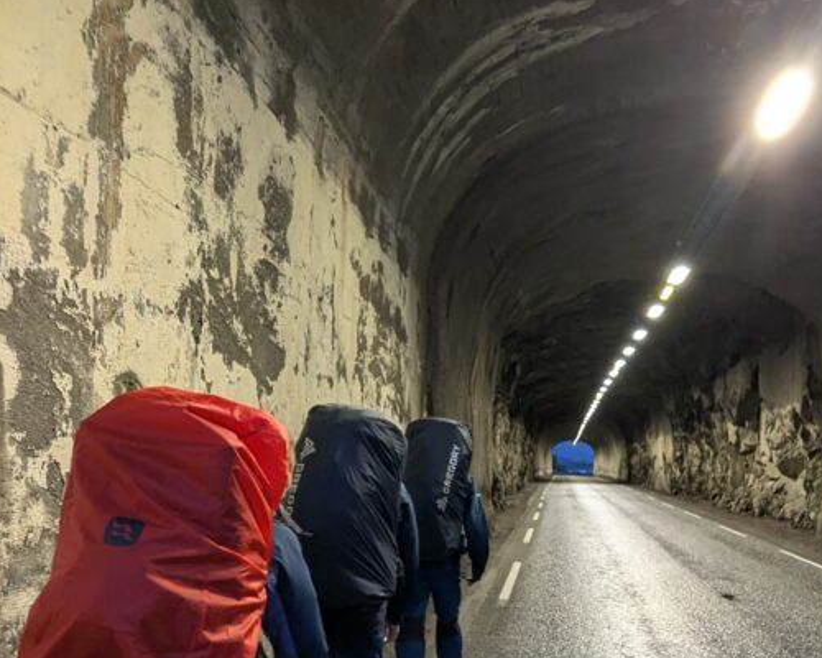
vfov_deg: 44.3
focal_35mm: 32
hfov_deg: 54.9
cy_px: 490
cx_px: 524
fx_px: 778
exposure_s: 1/100
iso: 153
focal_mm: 2.35
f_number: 2.2
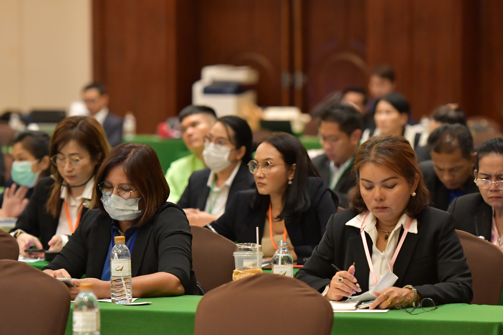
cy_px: 168
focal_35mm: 195
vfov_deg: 7.0
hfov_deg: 10.6
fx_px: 2723
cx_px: 252
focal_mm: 130
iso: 3200
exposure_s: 1/160
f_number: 4
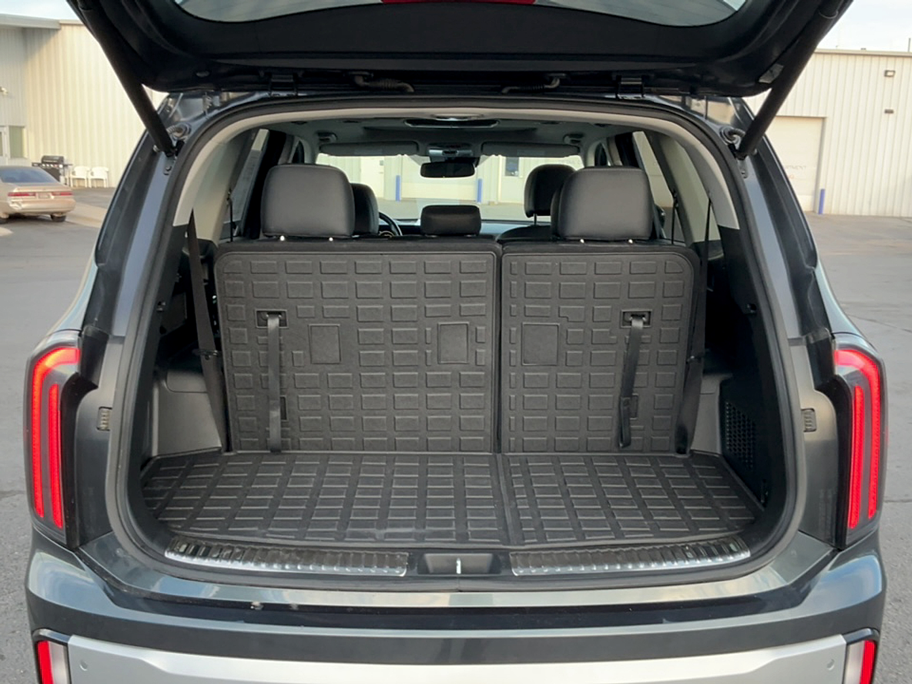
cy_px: 342
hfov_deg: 60.0
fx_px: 790
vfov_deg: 46.8
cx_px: 456
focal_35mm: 30
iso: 50
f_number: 1.8
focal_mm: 3
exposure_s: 1/120
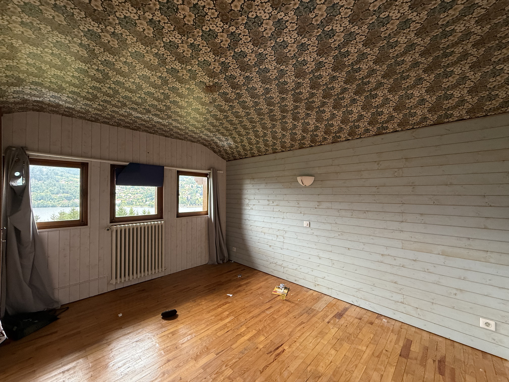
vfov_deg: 85.7
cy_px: 191
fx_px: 206
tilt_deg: +0.8
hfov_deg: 102.1
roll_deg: -0.3
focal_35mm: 14
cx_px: 254
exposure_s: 1/99
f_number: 2.2
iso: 250
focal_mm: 2.22
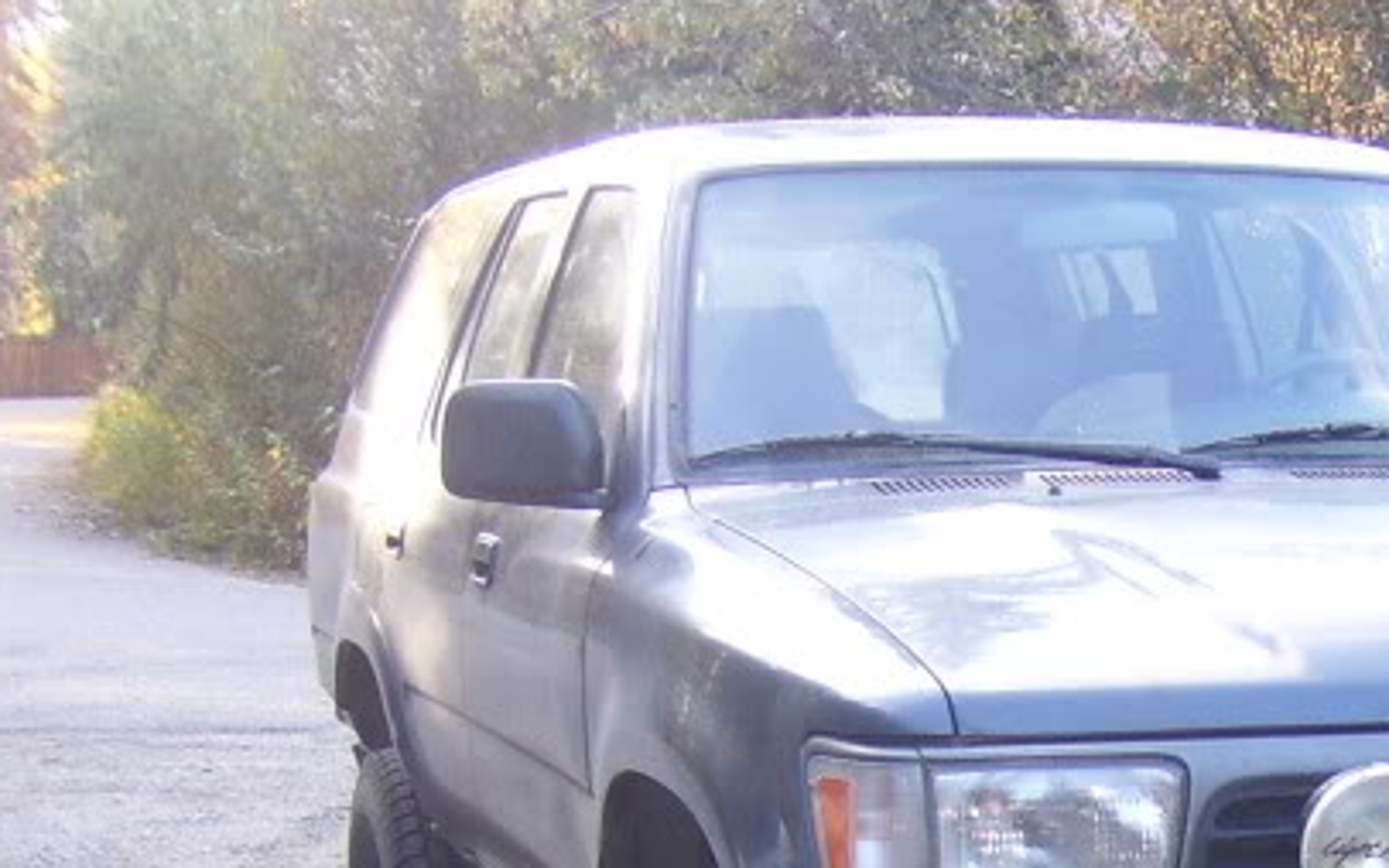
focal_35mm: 99
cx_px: 1379
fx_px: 3749
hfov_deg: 20.4
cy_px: 1114
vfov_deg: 12.8
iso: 80
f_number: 2.7
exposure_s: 1/60
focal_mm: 6
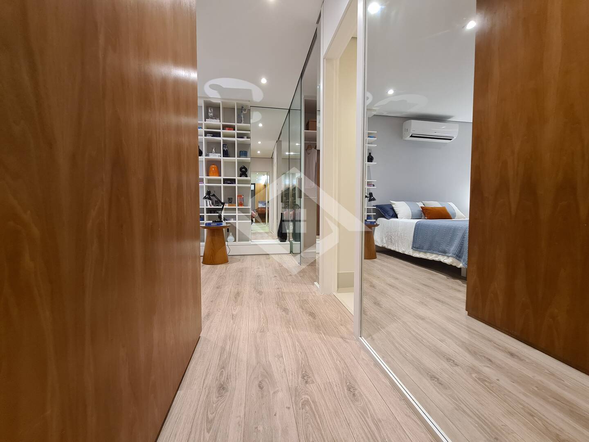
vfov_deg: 89.9
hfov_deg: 106.2
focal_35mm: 13
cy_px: 221
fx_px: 221
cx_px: 294
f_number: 2.2
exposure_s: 1/40
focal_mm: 2.2
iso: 320
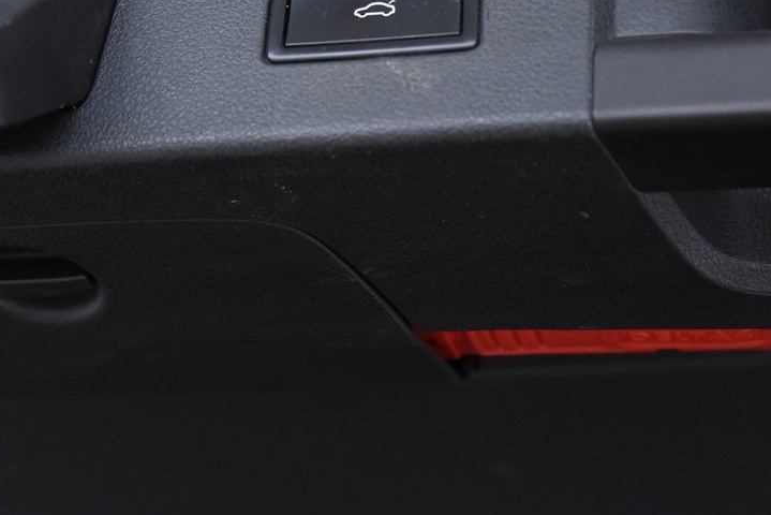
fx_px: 1350
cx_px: 361
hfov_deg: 31.9
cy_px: 10
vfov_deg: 20.9
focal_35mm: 63
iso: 4000
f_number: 4
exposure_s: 1/160
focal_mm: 28
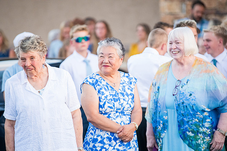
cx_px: 114
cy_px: 76
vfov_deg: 6.0
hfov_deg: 9.0
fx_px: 1437
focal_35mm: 228
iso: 4000
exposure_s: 1/1600
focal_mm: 190
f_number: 2.8
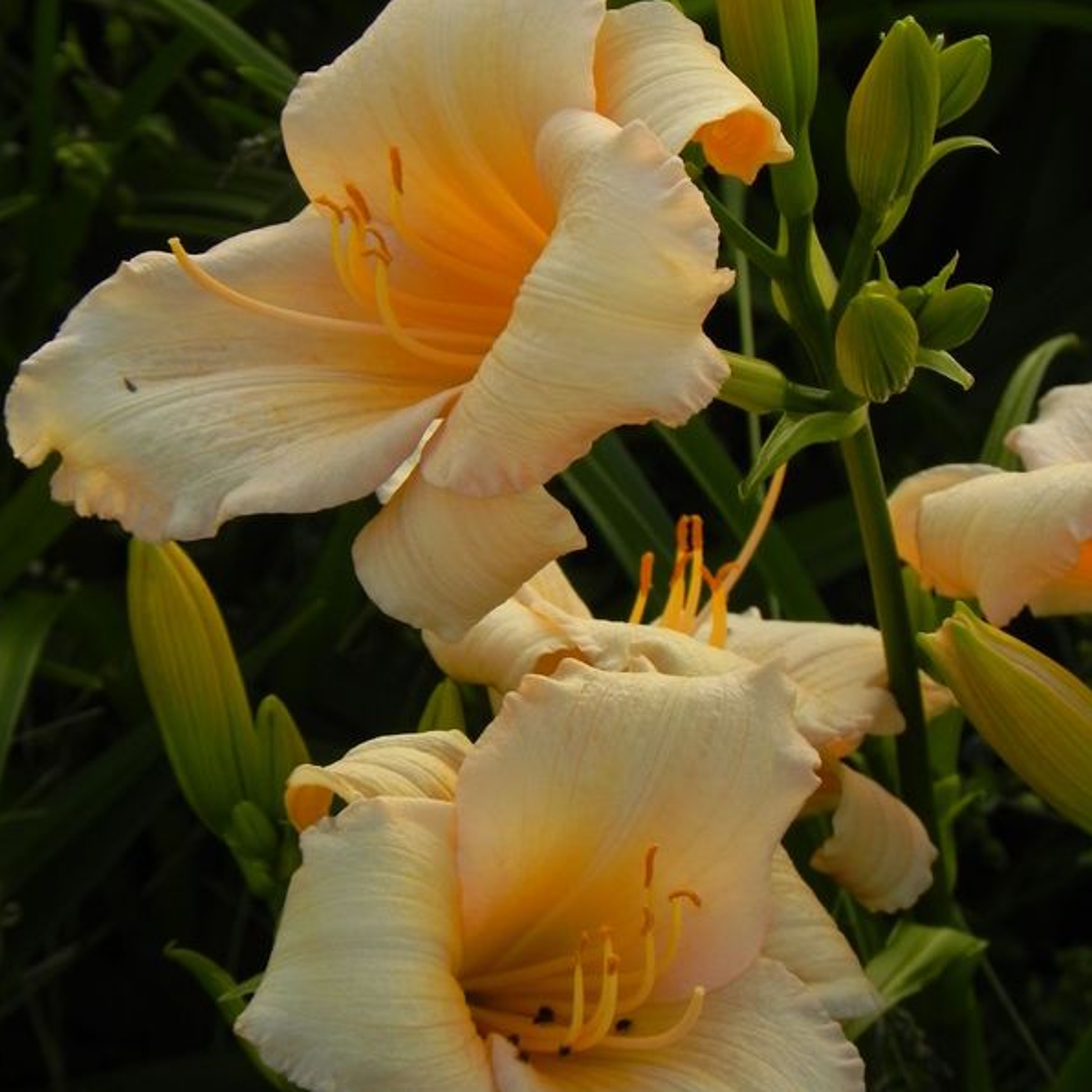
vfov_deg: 6.0
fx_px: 10457
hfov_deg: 6.0
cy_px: 541
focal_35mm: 293
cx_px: 544
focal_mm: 44
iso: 160
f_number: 5.6
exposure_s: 1/40
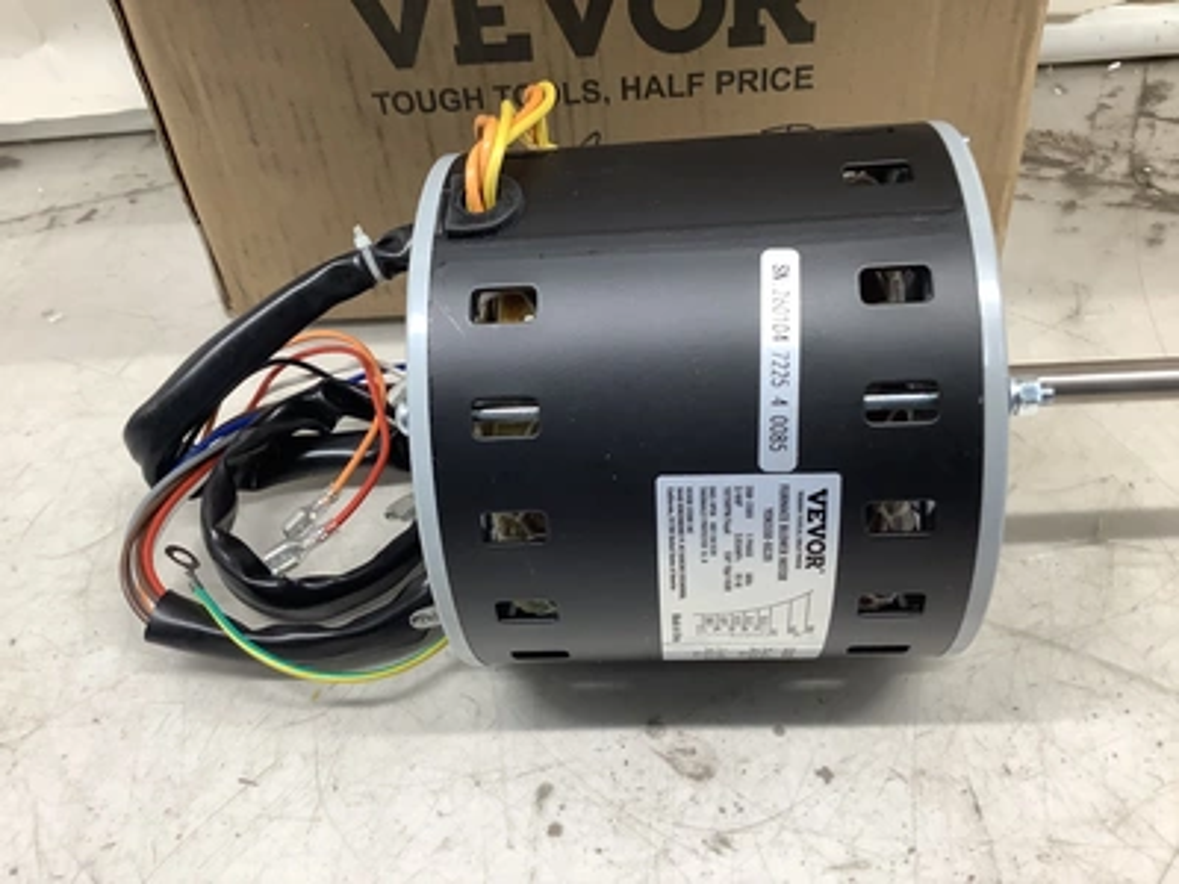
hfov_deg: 58.4
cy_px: 442
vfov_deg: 45.4
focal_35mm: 31
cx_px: 590
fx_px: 1056
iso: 64
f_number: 2.4
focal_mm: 3.3
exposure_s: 1/60
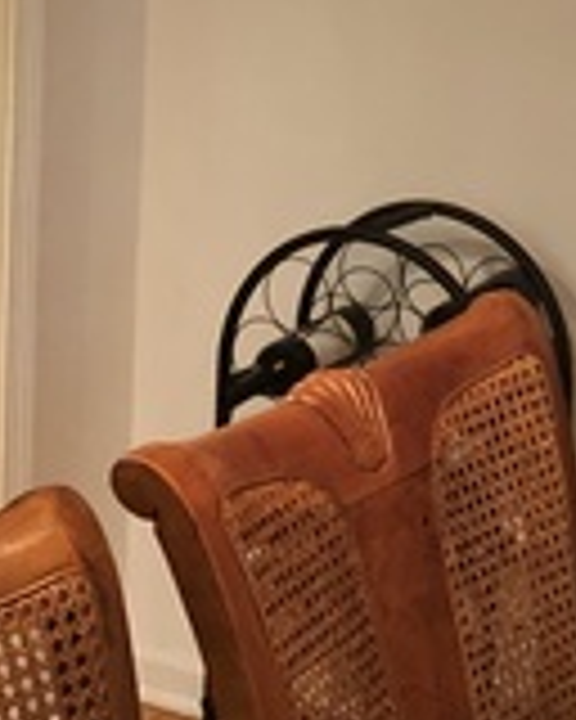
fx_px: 2429
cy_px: -72
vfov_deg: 16.4
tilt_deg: -7.0
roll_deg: -1.7
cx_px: 619
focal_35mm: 114
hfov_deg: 13.3
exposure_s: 1/13
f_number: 1.8
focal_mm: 3.99
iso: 100
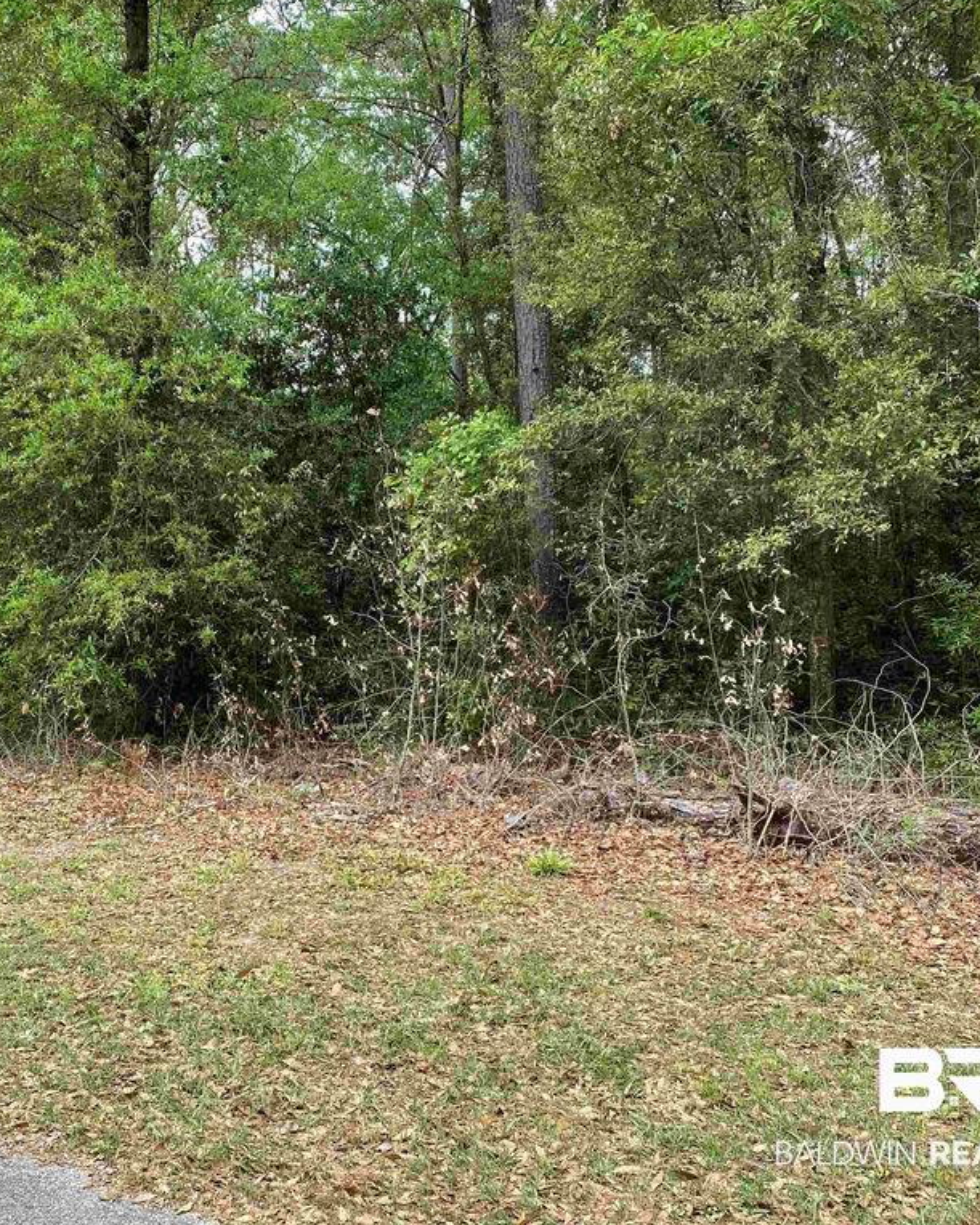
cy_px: 611
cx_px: 326
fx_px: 1233
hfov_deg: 42.8
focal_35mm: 34
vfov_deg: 52.8
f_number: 1.8
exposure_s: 1/181
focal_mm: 4.25
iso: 32
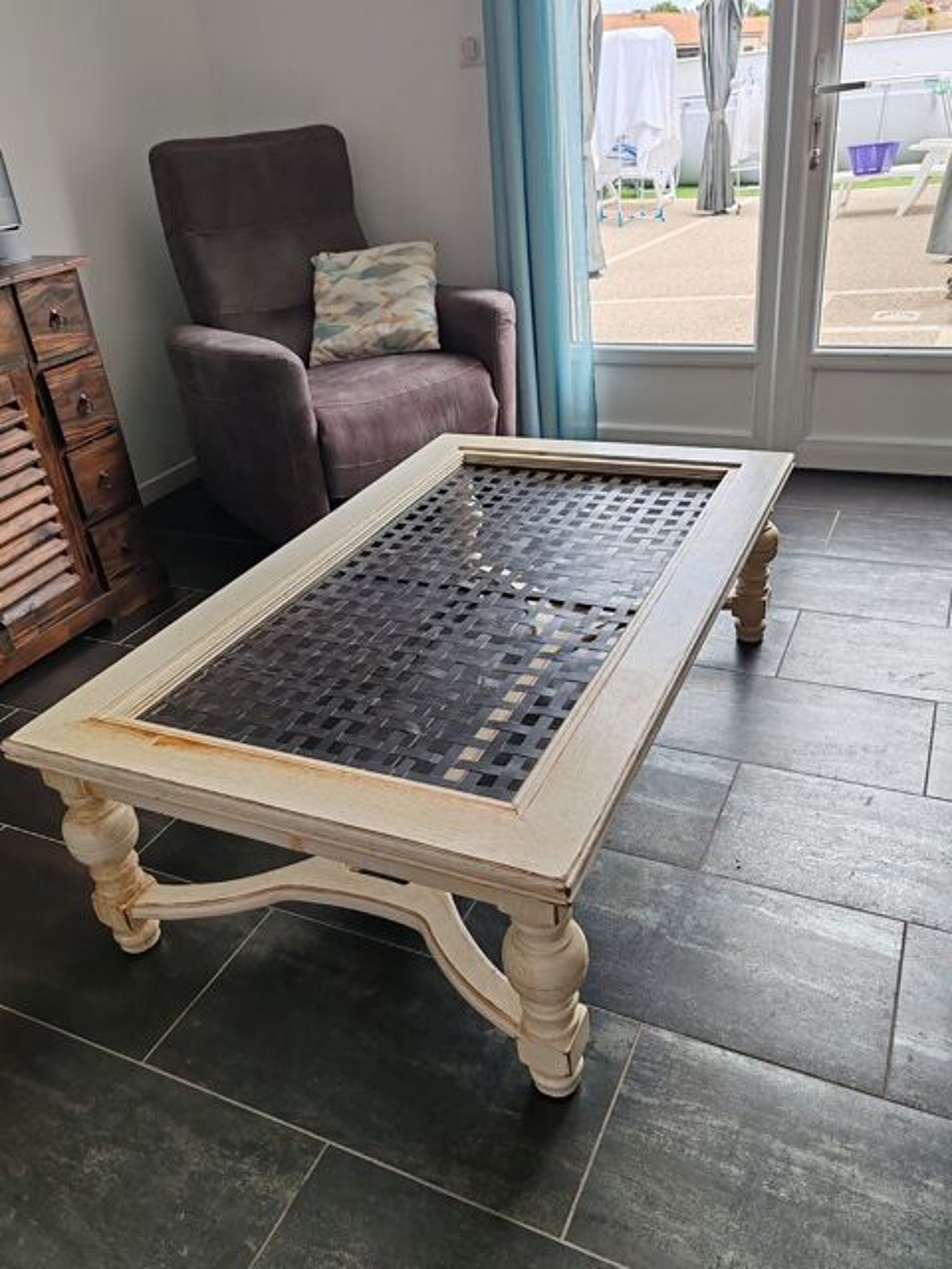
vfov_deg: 65.3
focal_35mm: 27
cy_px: 634
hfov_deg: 51.4
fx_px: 990
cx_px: 476
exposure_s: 1/100
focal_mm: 6.12
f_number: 1.9
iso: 100
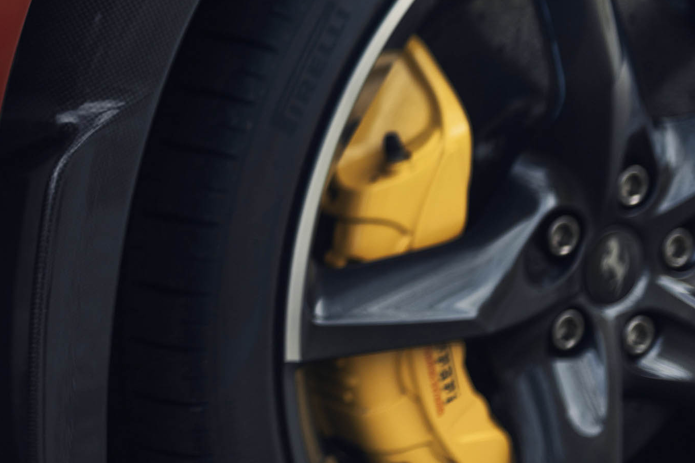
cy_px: 63
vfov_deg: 16.1
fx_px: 1622
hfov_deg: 22.8
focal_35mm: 84
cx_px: -61
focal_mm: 35
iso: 100
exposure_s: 1/400
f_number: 1.4
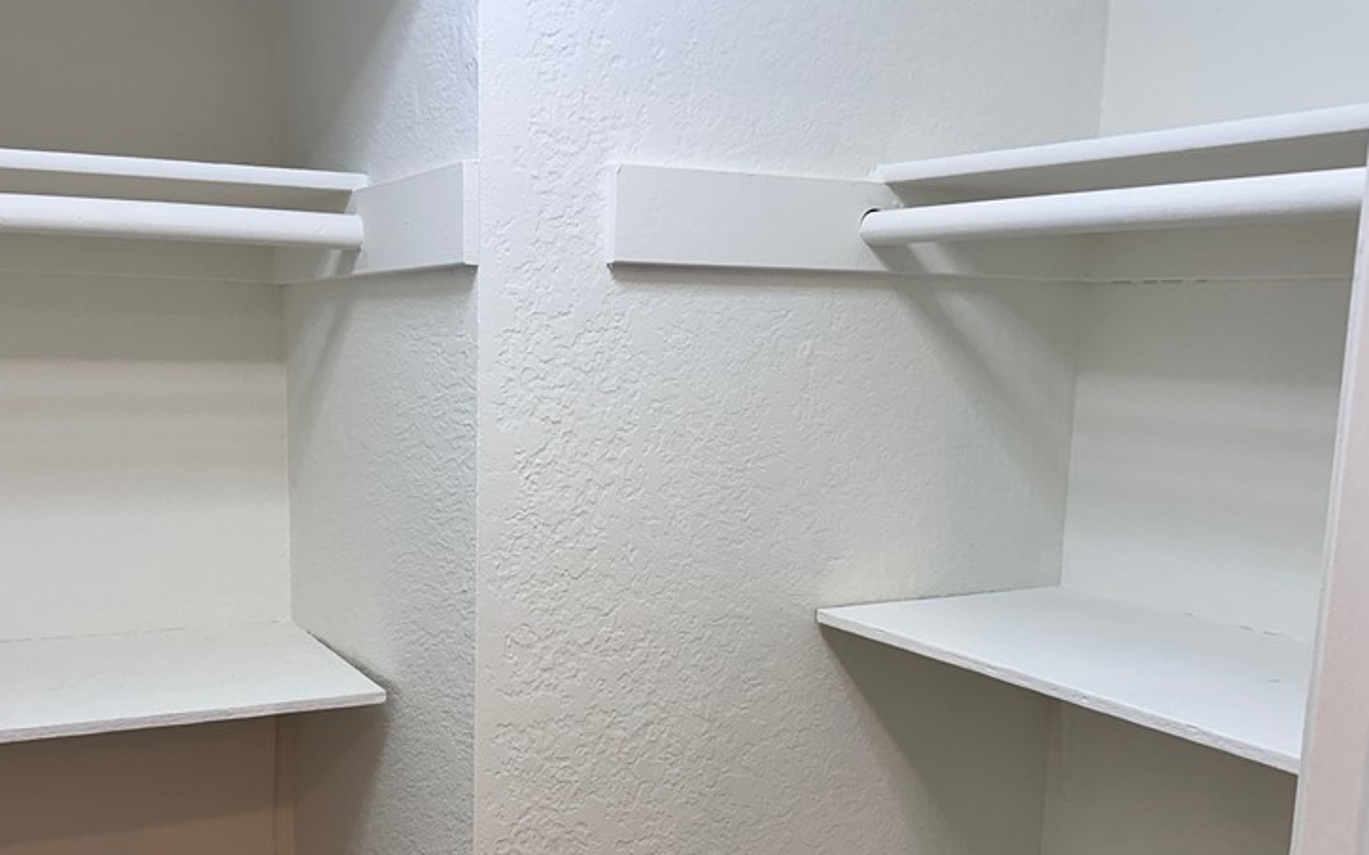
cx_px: 556
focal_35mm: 36
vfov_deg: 35.1
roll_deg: -1.3
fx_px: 1343
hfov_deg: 53.7
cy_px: 552
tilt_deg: -9.1
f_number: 1.78
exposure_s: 1/120
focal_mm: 6.86
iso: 80
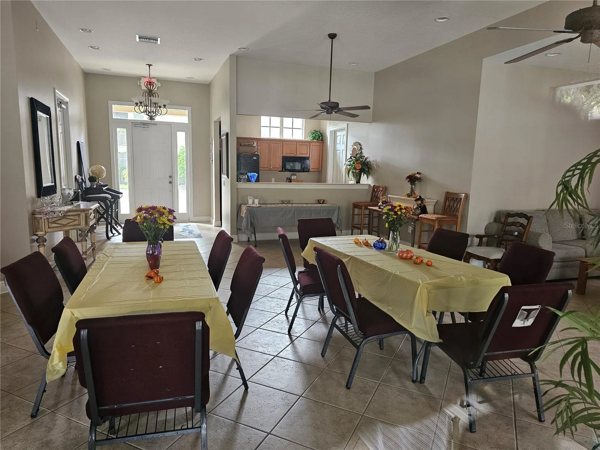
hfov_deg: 73.9
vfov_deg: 58.9
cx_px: 300
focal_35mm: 23
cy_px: 225
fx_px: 399
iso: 250
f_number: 1.7
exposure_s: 1/52
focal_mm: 6.3
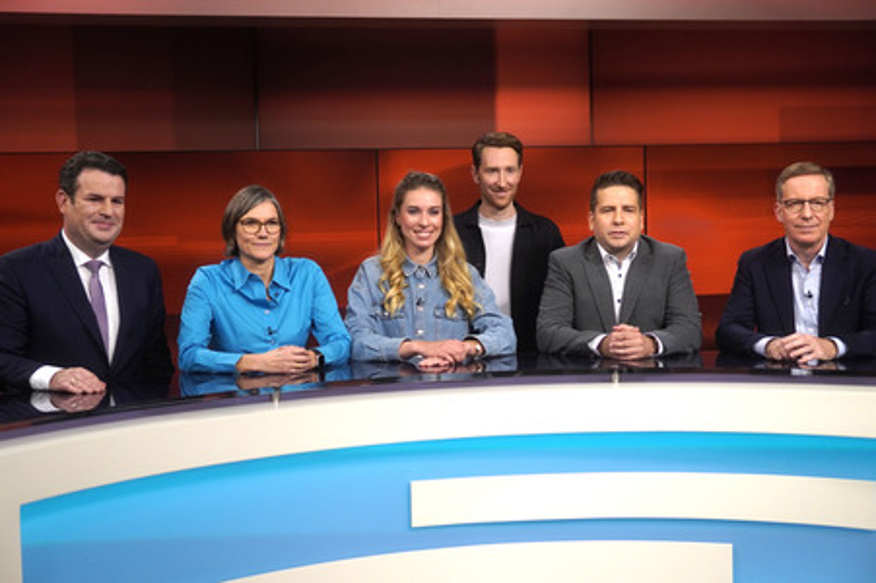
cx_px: 438
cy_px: 292
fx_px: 1094
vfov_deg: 29.8
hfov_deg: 43.6
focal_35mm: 45
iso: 640
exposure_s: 1/1000
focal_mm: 30
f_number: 1.6
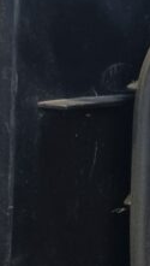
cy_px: 353
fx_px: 873
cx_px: 208
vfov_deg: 16.3
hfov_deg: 9.6
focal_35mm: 124
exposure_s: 1/50
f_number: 1.8
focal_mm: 4
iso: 200
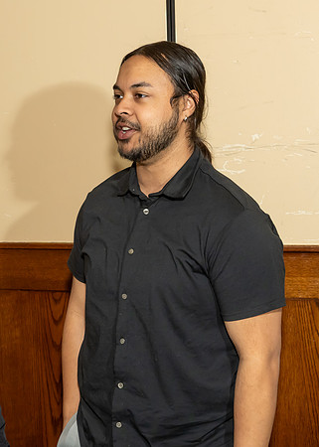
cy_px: 211
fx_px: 937
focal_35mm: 74
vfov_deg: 26.8
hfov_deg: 19.2
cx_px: 83
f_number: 7.1
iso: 800
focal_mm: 31
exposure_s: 1/250
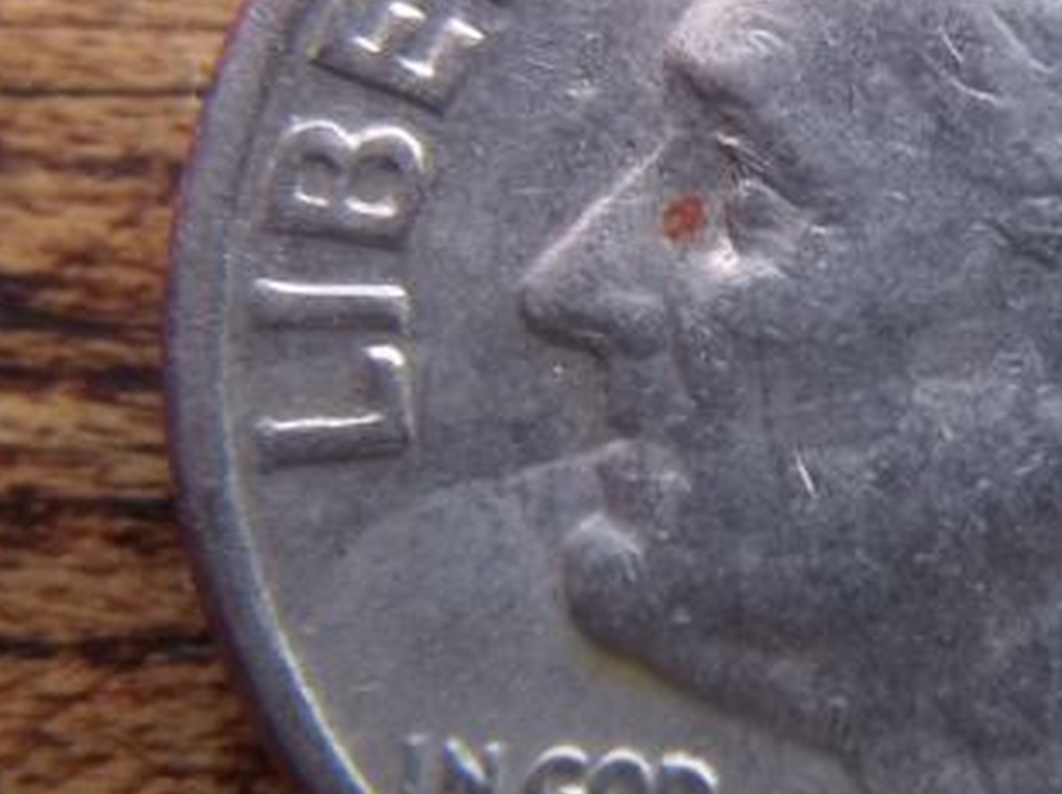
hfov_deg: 27.0
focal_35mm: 70
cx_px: 925
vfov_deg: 21.0
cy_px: 337
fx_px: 2145
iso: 83
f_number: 3.1
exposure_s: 1/30
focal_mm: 6.5
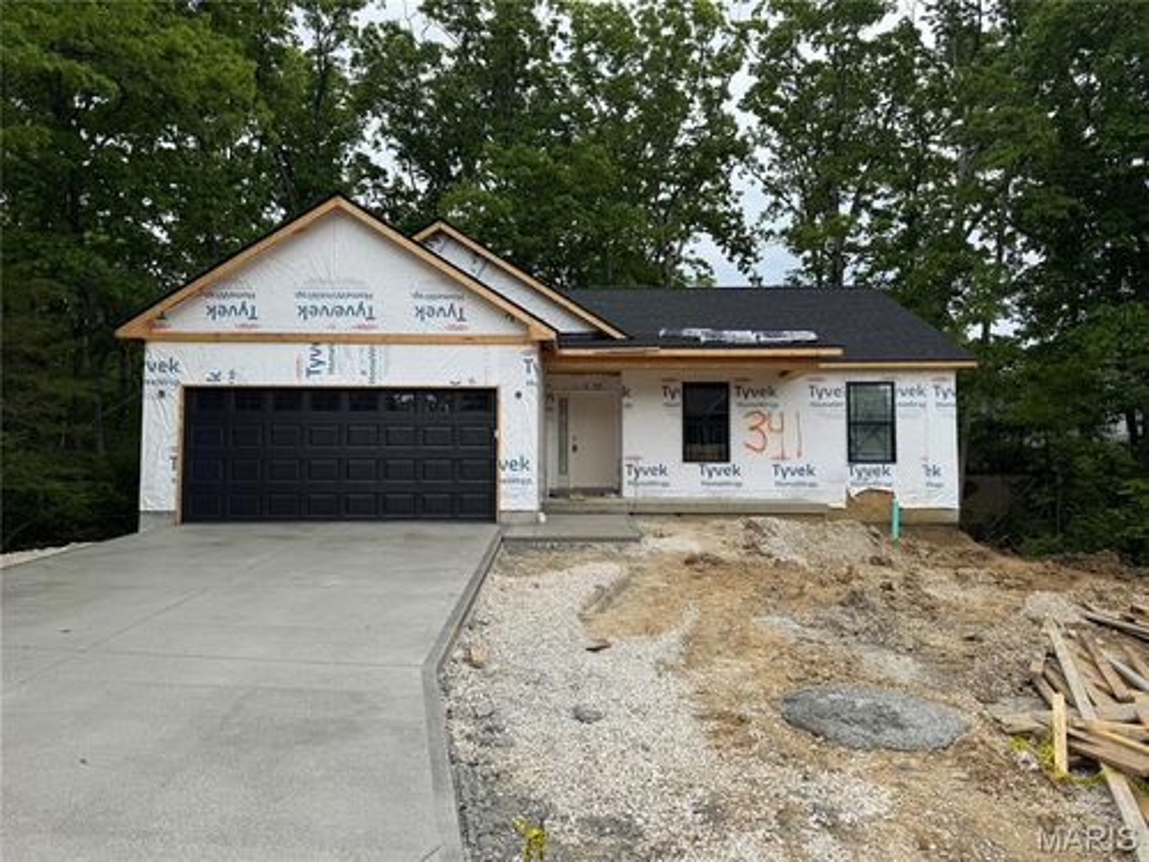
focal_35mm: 24
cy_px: 431
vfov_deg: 56.8
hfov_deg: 71.6
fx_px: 797
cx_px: 574
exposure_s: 1/1980
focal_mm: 6.76
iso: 80
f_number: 1.78
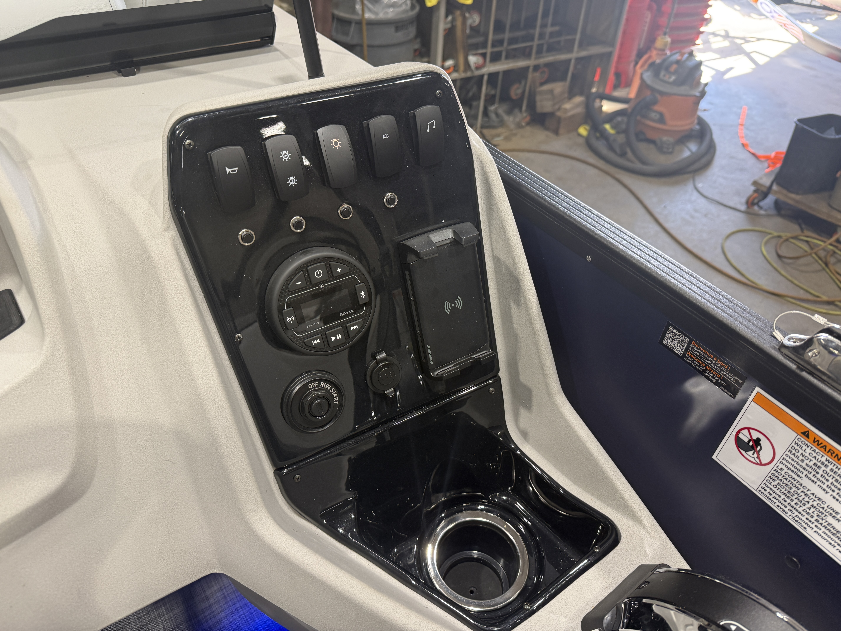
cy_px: 316
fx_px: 583
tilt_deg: -40.8
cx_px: 420
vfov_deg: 56.8
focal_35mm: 24
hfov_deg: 71.6
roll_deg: -3.9
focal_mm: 6.76
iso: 125
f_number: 1.78
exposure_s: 1/120
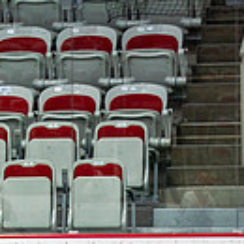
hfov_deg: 3.4
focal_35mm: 511
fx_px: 4075
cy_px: 341
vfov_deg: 3.4
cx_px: -163
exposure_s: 1/640
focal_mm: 135
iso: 500
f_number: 2.8
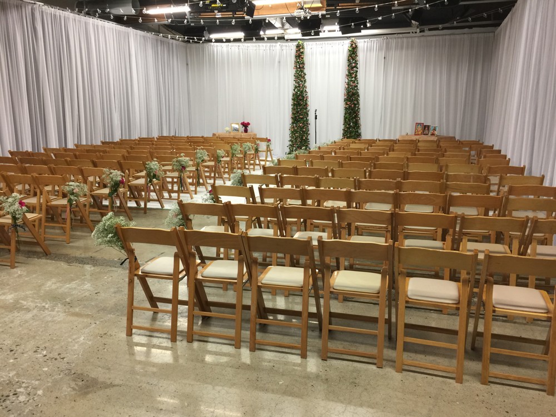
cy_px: 208
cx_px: 278
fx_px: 466
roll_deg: -0.5
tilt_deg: -12.3
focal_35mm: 29
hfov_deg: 61.7
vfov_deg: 48.2
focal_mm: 4.15
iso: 40
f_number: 2.2
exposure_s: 1/15
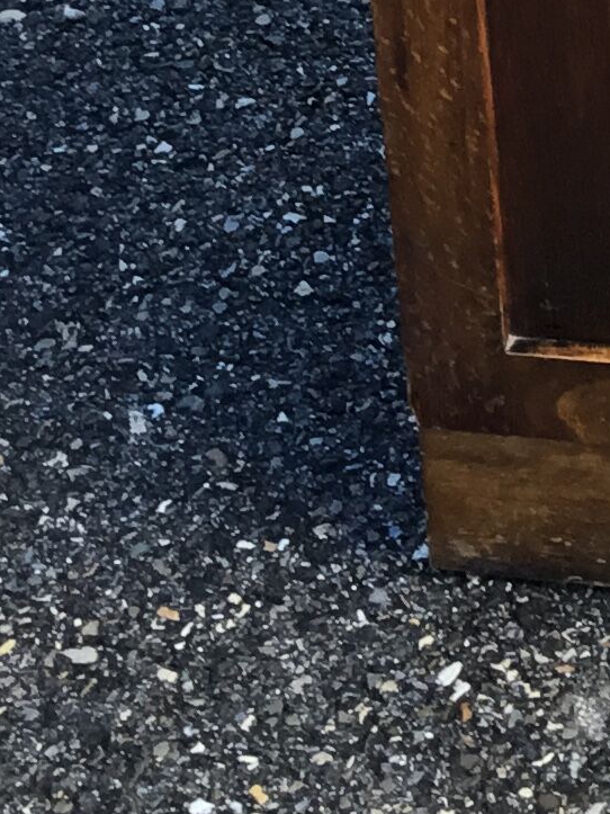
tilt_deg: -21.4
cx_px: 905
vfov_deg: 12.6
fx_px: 3290
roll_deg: +0.8
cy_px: -745
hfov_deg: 10.3
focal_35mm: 140
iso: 25
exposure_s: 1/50
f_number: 2.4
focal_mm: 3.3
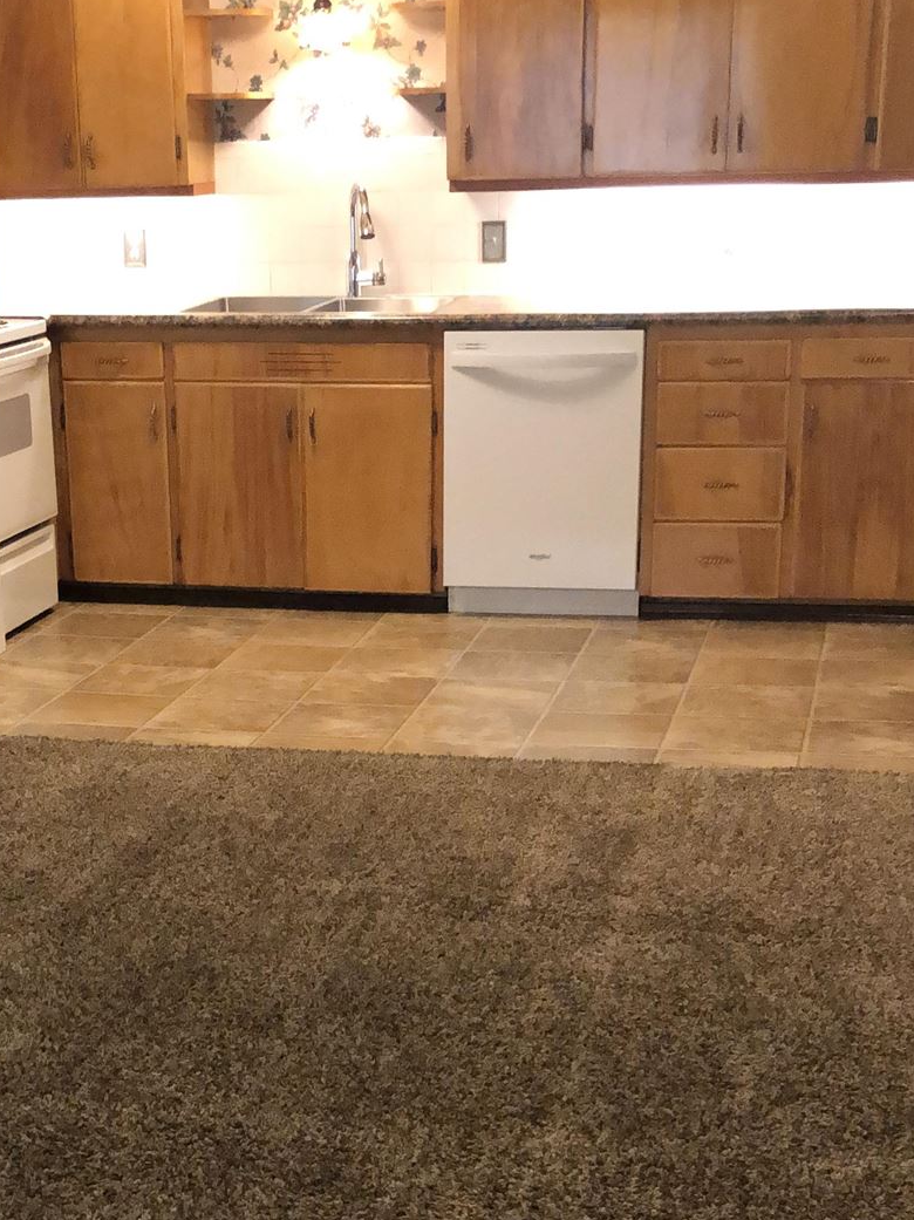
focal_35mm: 62
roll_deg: +1.6
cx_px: 268
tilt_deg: -20.6
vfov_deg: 30.5
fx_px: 2184
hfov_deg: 23.5
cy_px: 961
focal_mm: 3.99
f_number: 1.8
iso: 320
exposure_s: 1/60
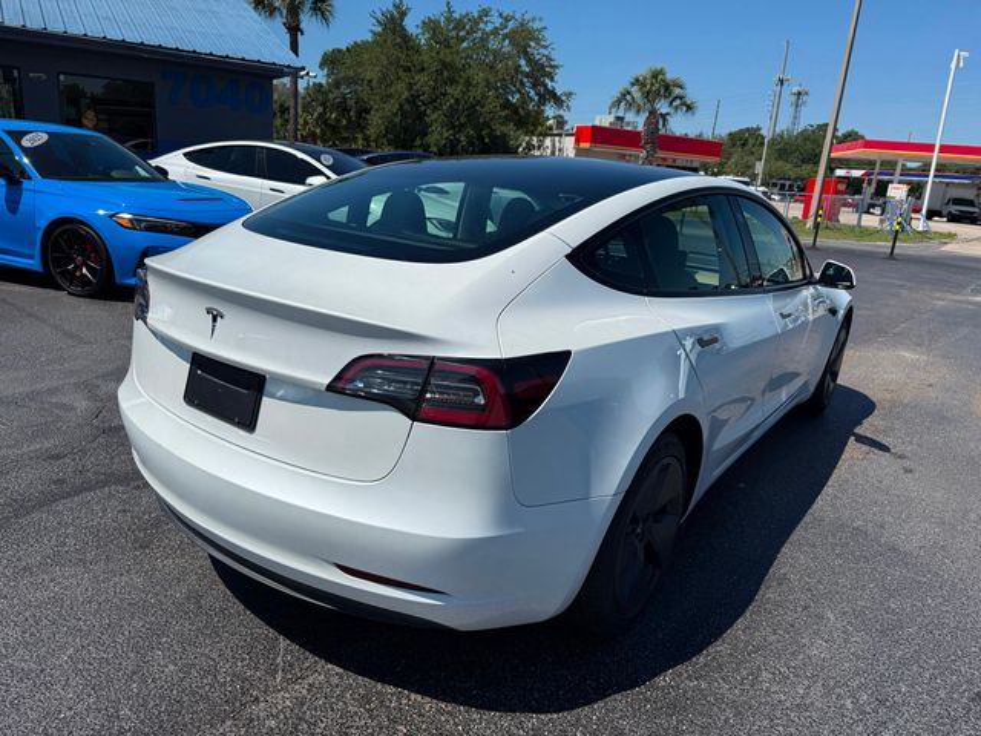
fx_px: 680
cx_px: 490
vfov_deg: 56.8
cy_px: 368
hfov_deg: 71.6
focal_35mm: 24
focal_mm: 6.76
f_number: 1.78
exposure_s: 1/9091
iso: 80
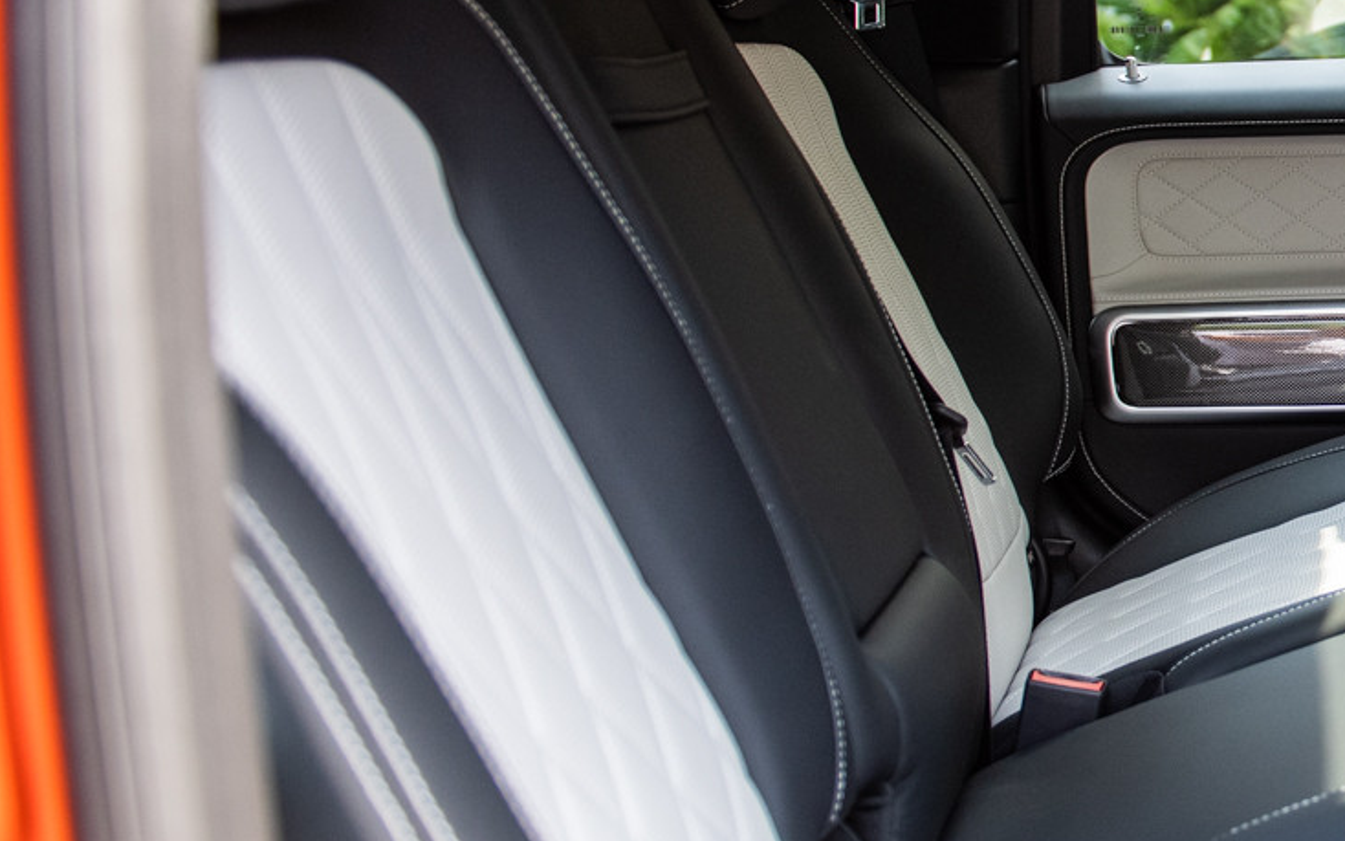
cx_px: 1739
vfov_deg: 20.3
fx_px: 2346
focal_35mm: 64
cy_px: 289
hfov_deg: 27.0
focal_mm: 24
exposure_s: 1/160
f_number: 3.5
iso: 800
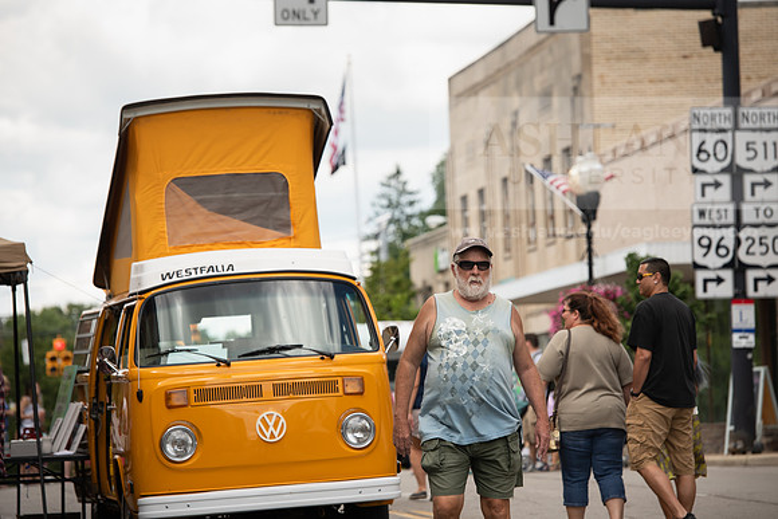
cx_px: 389
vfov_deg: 8.3
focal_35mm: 165
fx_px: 3567
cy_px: 260
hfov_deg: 12.4
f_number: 5.6
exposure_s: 1/640
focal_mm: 165
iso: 320
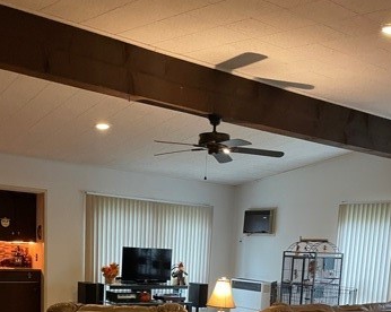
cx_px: 180
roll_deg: -1.8
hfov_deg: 39.6
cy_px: 335
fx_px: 543
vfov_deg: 29.2
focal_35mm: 47
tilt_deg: -8.8
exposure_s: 1/30
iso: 640
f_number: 1.6
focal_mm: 4.2
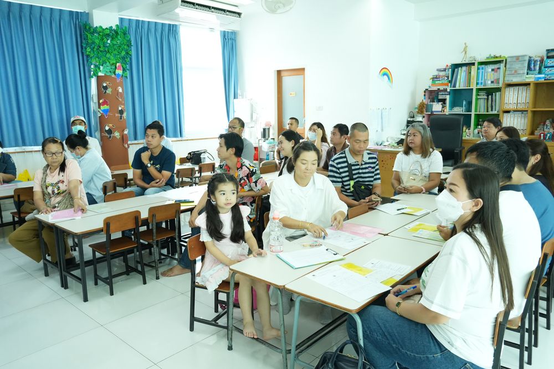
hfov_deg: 67.4
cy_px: 184
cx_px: 277
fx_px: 416
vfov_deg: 47.9
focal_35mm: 27
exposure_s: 1/100
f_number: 3.5
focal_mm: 18
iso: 1600
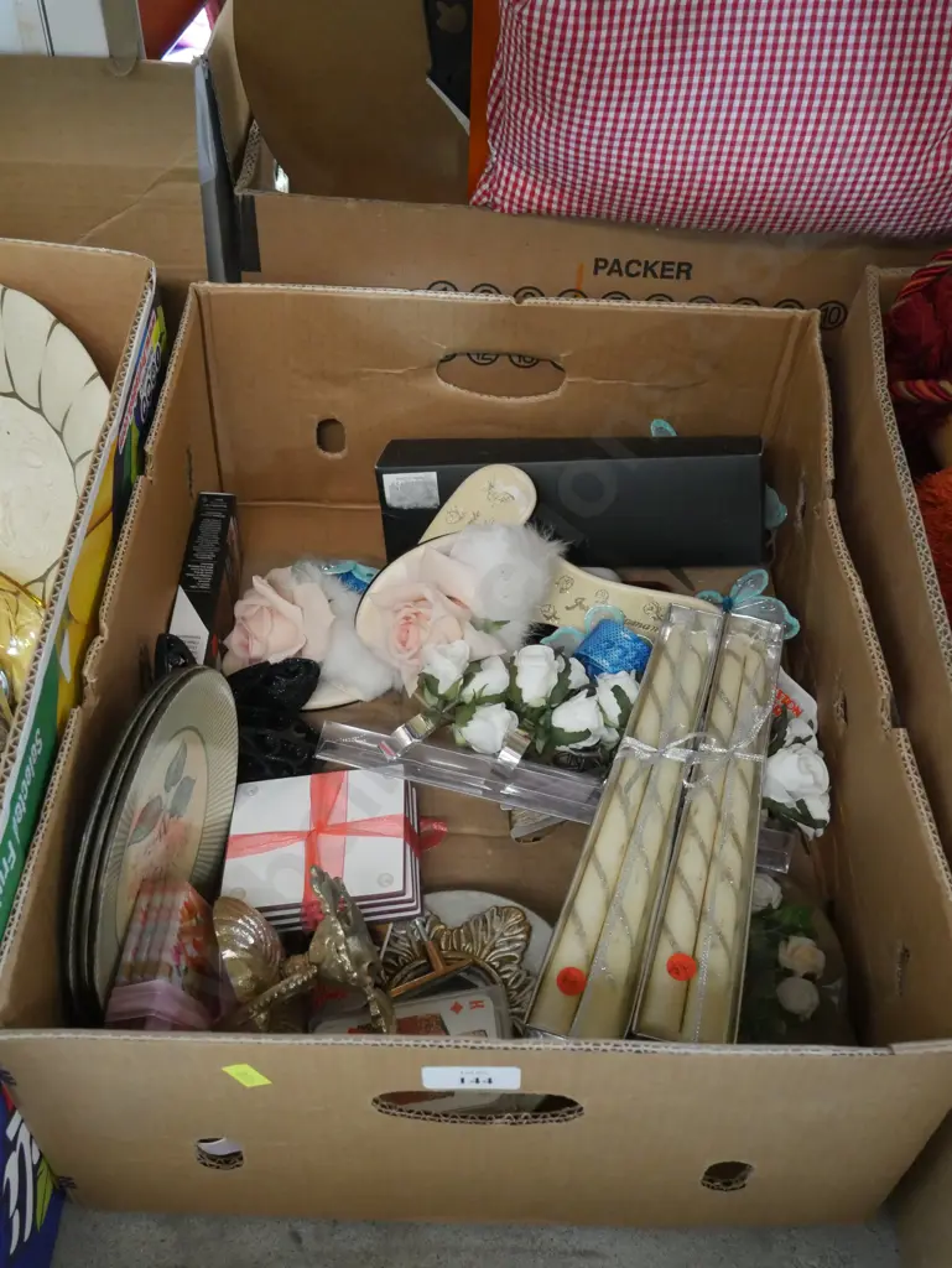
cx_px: 476
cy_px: 634
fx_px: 1466
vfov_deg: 46.8
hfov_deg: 36.0
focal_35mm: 40
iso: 3200
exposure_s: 1/40
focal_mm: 20
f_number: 4.4
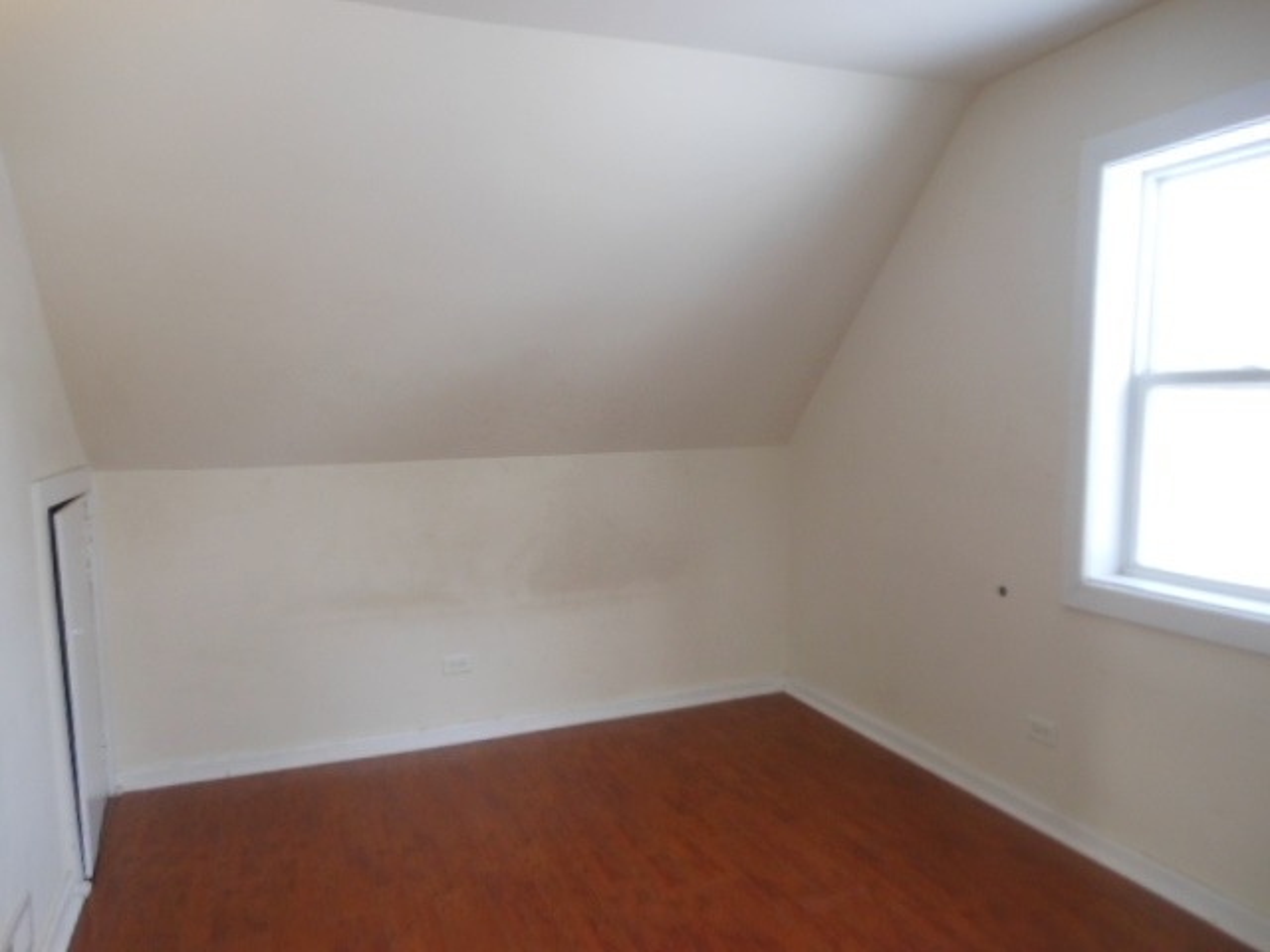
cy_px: 476
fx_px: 917
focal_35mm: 25
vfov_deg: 54.9
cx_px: 635
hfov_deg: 69.4
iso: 160
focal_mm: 4.5
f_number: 3.2
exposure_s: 1/30
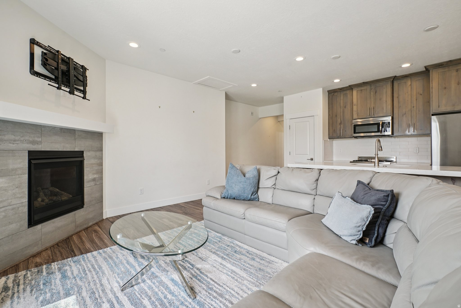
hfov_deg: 96.7
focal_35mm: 16
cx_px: 230
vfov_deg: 73.8
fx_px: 205
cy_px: 154
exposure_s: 1/60
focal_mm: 16
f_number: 8
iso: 400
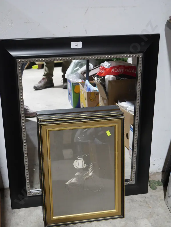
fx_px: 355
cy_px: 114
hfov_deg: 27.1
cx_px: 86
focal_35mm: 54
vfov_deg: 35.5
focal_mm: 27
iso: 2000
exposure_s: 1/60
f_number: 5.3
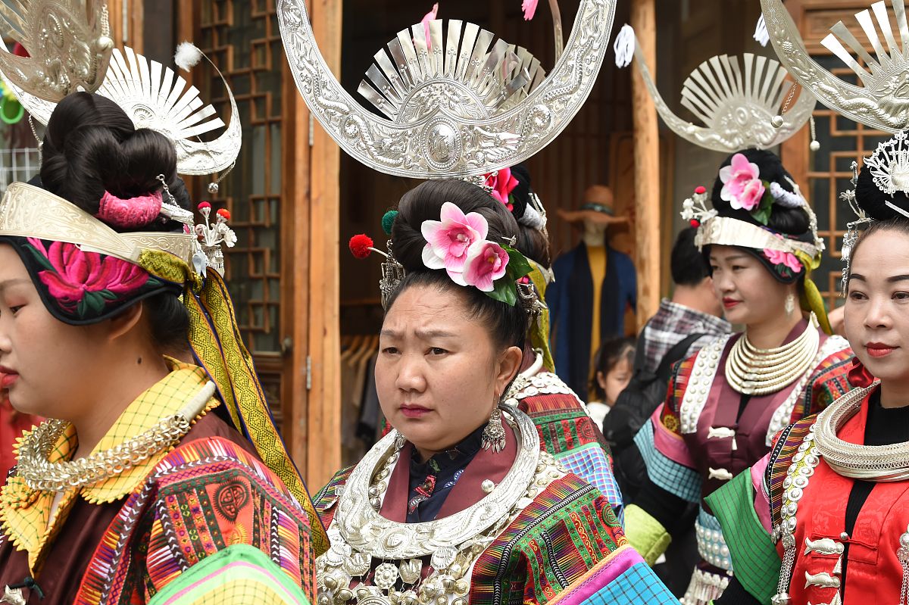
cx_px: 454
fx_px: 2398
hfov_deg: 21.5
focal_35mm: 95
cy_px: 302
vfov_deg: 14.4
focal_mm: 95
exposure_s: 1/500
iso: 1600
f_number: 11
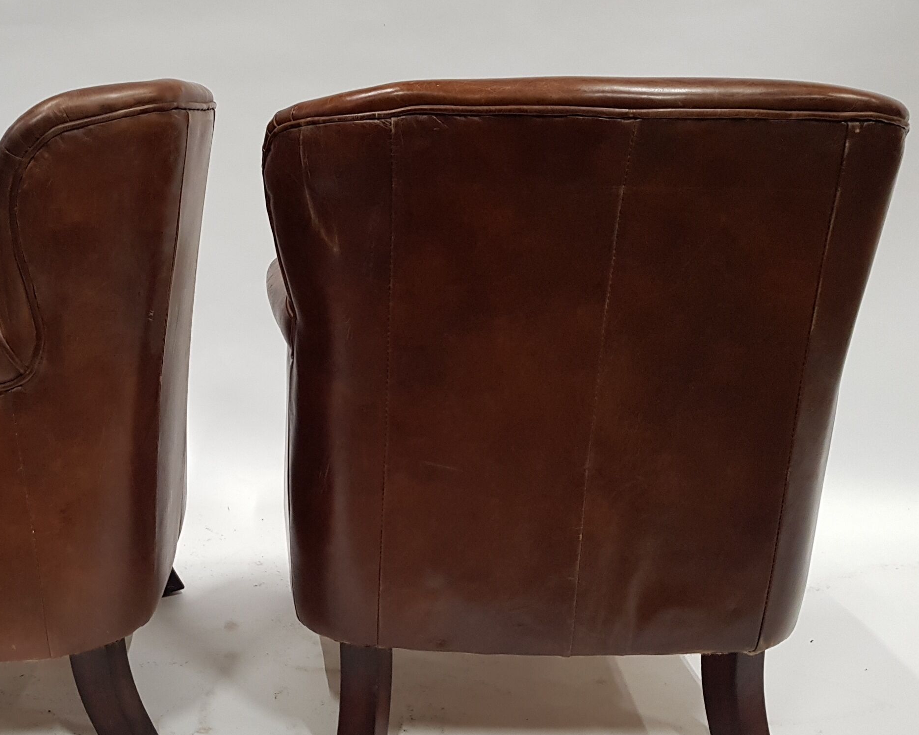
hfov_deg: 45.5
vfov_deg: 38.2
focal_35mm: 39
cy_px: 373
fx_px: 1061
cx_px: 248
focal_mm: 4.2
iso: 160
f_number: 1.7
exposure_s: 1/33
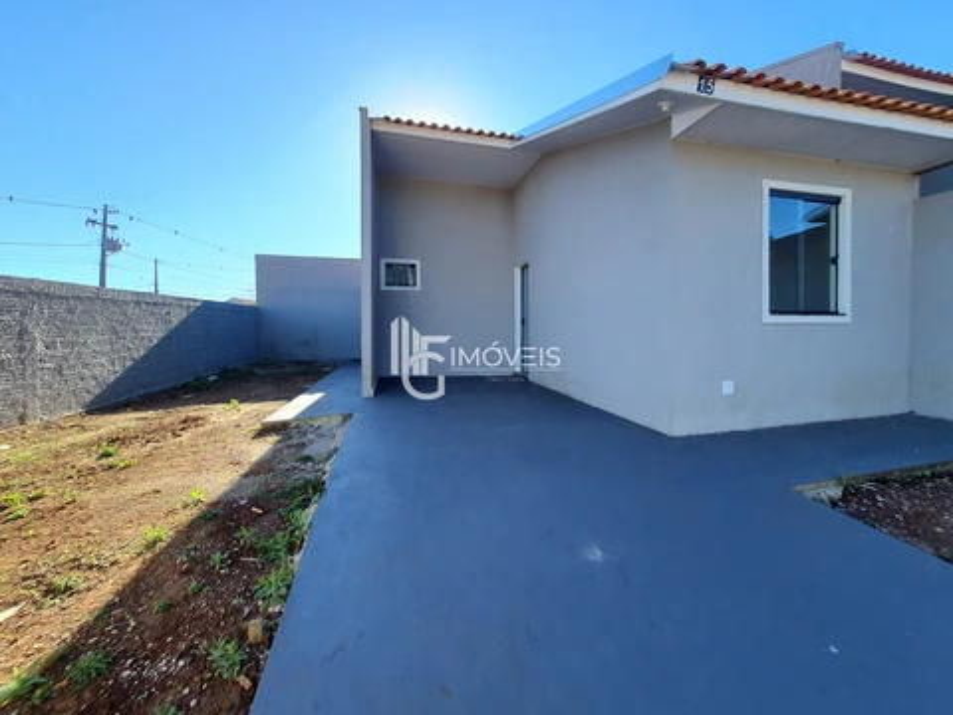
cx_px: 476
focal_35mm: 13
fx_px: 358
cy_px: 358
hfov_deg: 106.2
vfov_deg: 89.9
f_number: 2.2
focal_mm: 1.74
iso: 50
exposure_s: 1/590
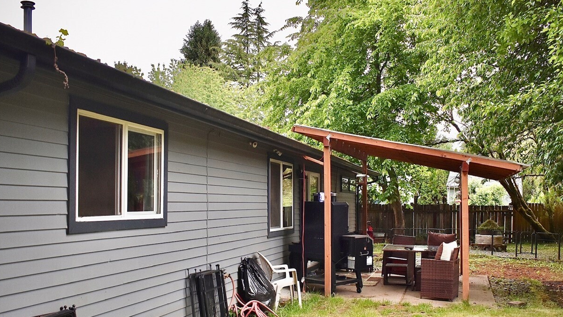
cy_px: 193
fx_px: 597
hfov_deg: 50.5
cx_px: 296
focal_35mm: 40
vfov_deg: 29.6
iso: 560
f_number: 4
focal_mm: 18
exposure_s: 1/1000
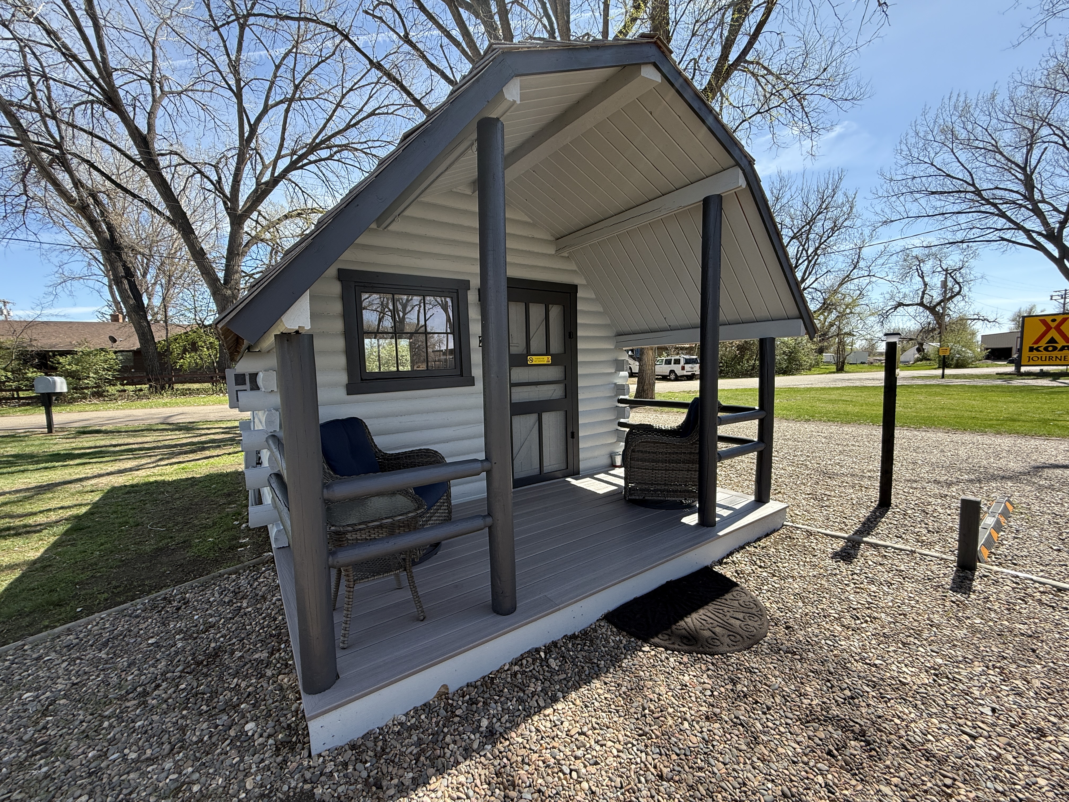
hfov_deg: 102.1
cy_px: 401
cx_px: 534
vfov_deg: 85.7
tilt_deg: -4.5
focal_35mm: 14
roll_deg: +0.7
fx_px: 432
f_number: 2.2
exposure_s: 1/486
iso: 50
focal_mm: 2.22
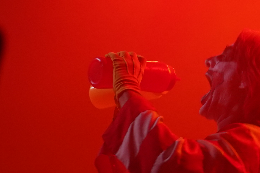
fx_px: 1271
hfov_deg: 11.6
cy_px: 37
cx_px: 11
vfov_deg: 7.8
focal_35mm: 176
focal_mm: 43
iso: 2000
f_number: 4
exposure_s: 1/160
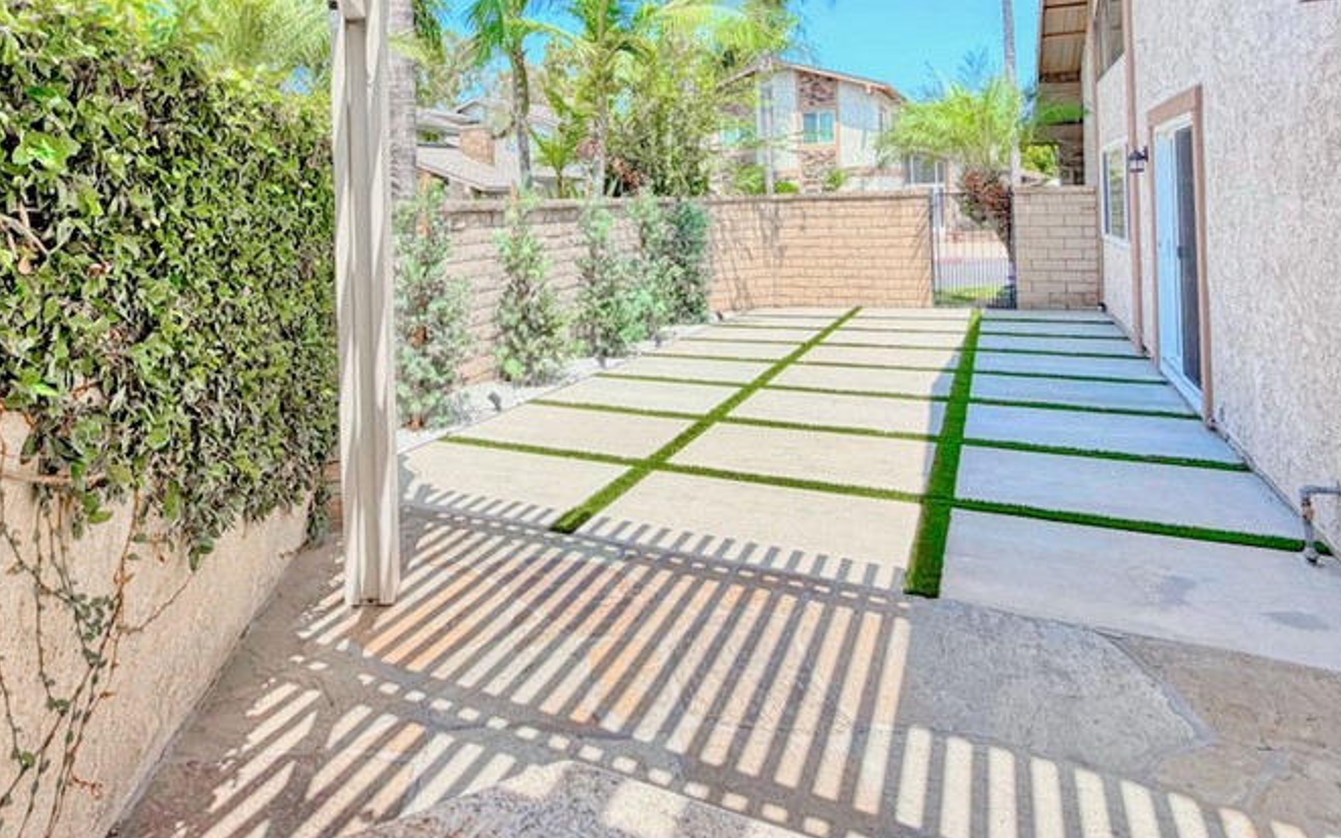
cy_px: 195
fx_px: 841
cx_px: 576
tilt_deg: +0.9
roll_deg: +1.9
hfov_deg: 76.7
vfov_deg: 50.5
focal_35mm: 23
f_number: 2.2
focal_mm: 2.22
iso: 32
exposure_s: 1/770
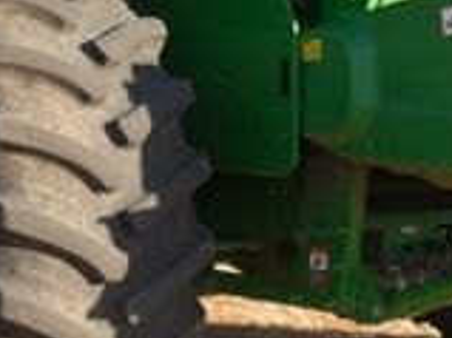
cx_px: 196
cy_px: -105
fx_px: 1566
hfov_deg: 16.4
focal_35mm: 120
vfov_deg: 12.0
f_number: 3
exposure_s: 1/500
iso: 80
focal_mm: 6.3
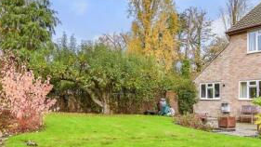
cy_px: 90
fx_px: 422
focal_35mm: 61
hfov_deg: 34.2
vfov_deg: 19.7
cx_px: 157
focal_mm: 17
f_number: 8
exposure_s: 1/160
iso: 160
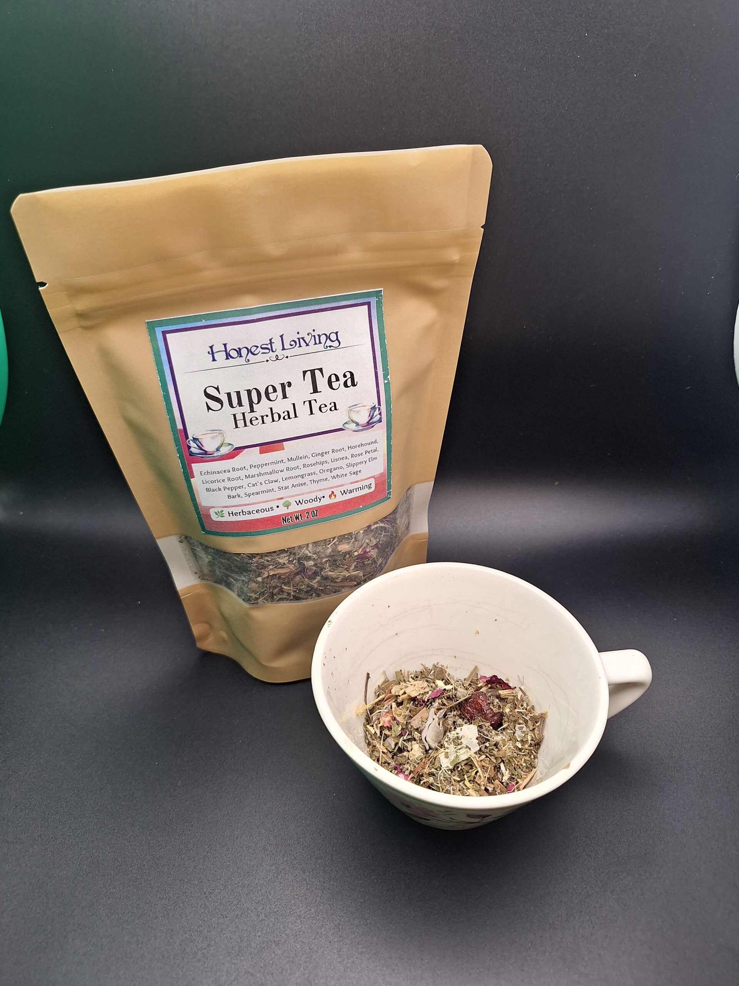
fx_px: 655
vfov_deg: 73.9
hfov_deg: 58.9
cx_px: 370
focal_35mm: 23
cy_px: 493
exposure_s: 1/60
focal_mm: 5.54
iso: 64
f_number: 1.8
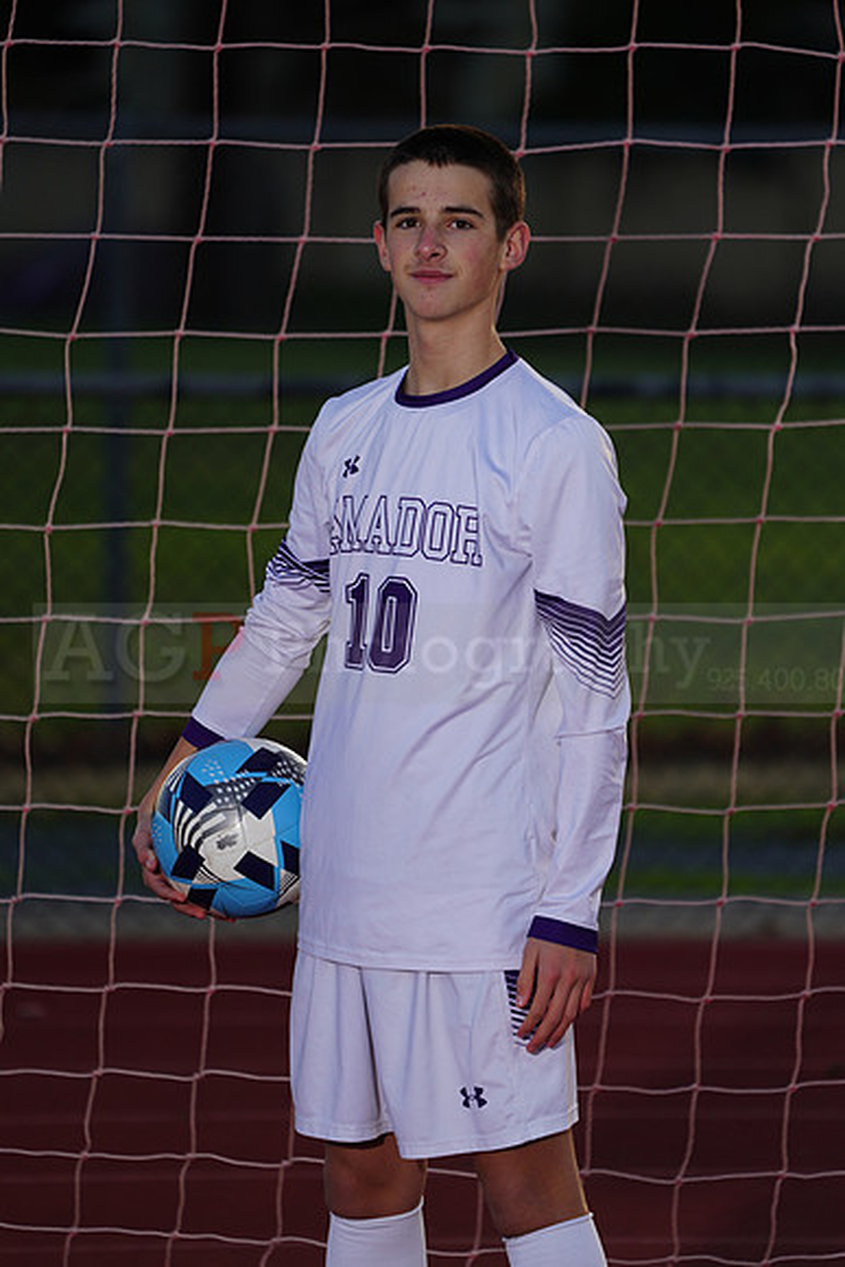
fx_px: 12385
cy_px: 634
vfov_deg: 5.9
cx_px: 422
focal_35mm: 352
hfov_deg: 3.9
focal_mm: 352
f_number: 5.6
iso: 200
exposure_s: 1/250
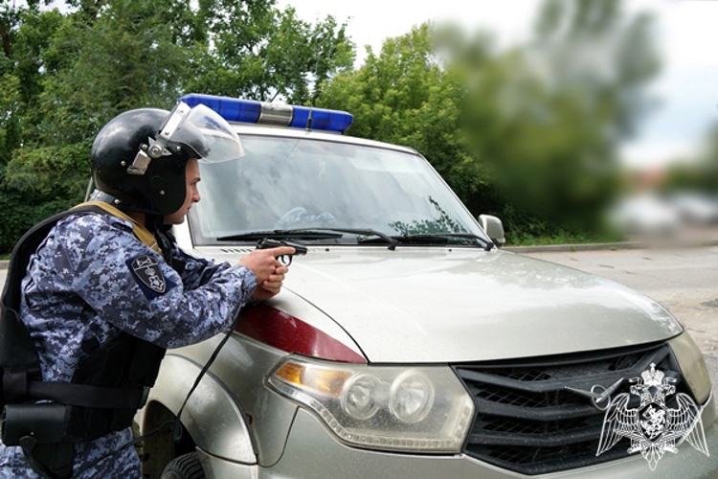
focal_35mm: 32
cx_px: 359
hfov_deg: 59.5
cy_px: 240
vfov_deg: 41.7
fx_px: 628
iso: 100
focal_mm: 21
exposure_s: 1/250
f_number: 5.6
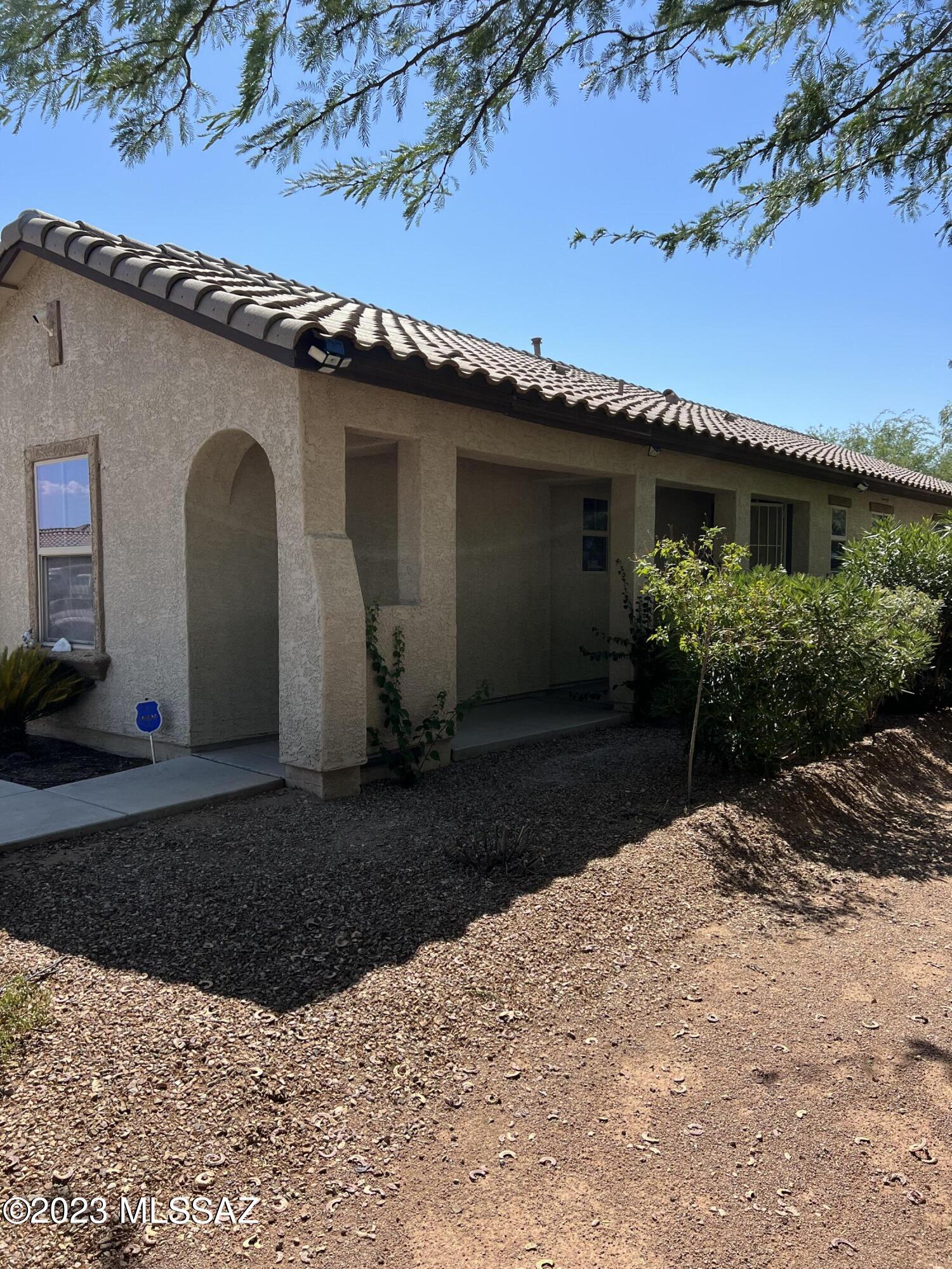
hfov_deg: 53.1
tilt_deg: -3.7
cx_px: 476
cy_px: 634
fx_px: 953
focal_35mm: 26
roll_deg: +0.9
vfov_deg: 67.3
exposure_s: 1/3704
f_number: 1.5
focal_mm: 5.7
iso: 50
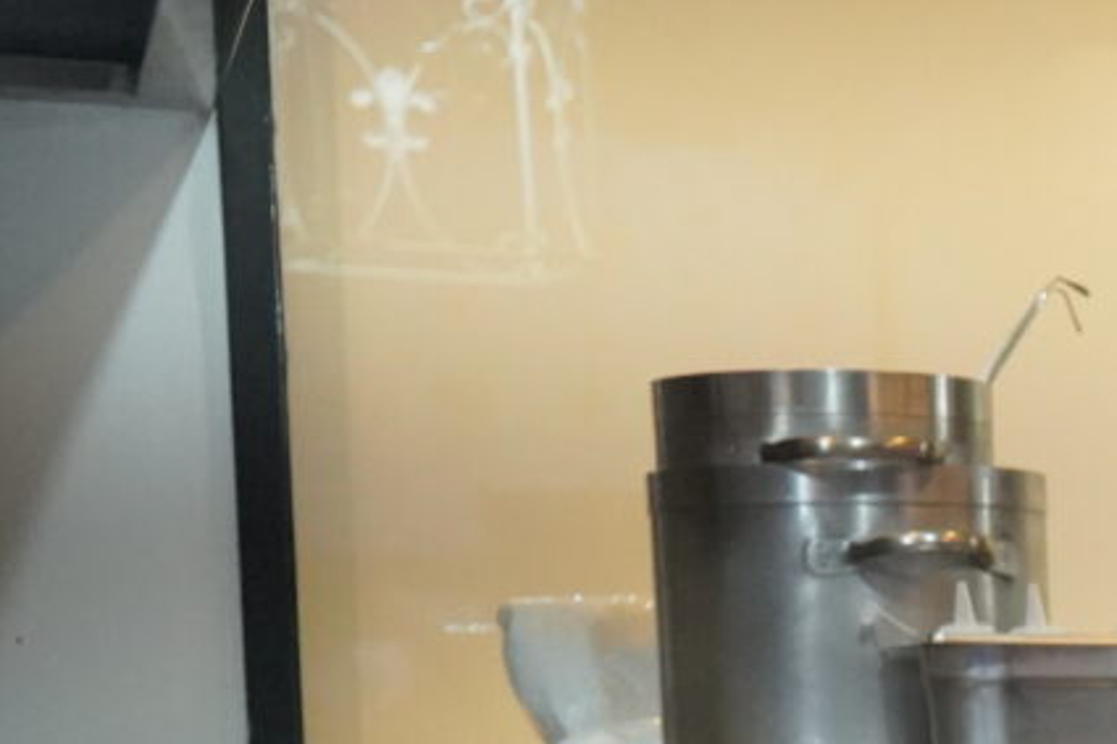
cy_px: 1246
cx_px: 1882
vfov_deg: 10.3
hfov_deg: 14.5
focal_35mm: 127
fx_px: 3939
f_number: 4
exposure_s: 1/250
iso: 10000
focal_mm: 36
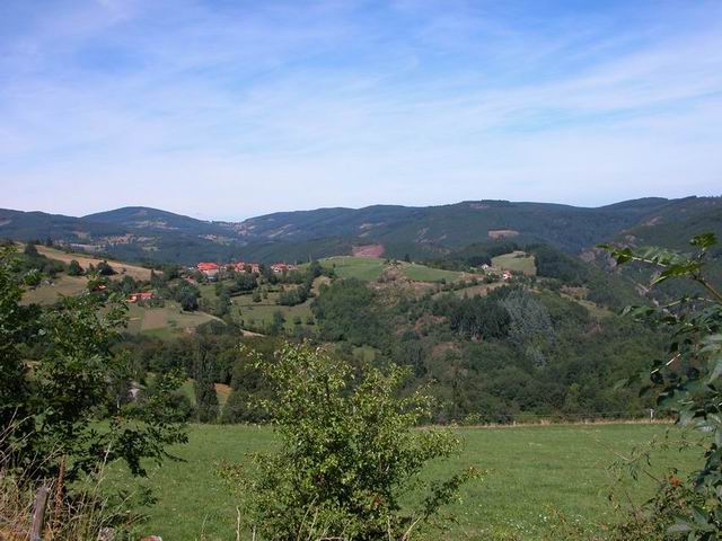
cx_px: 361
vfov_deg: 39.7
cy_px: 270
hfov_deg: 51.4
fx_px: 751
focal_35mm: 36
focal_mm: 9.2
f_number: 6.3
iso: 100
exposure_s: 1/314
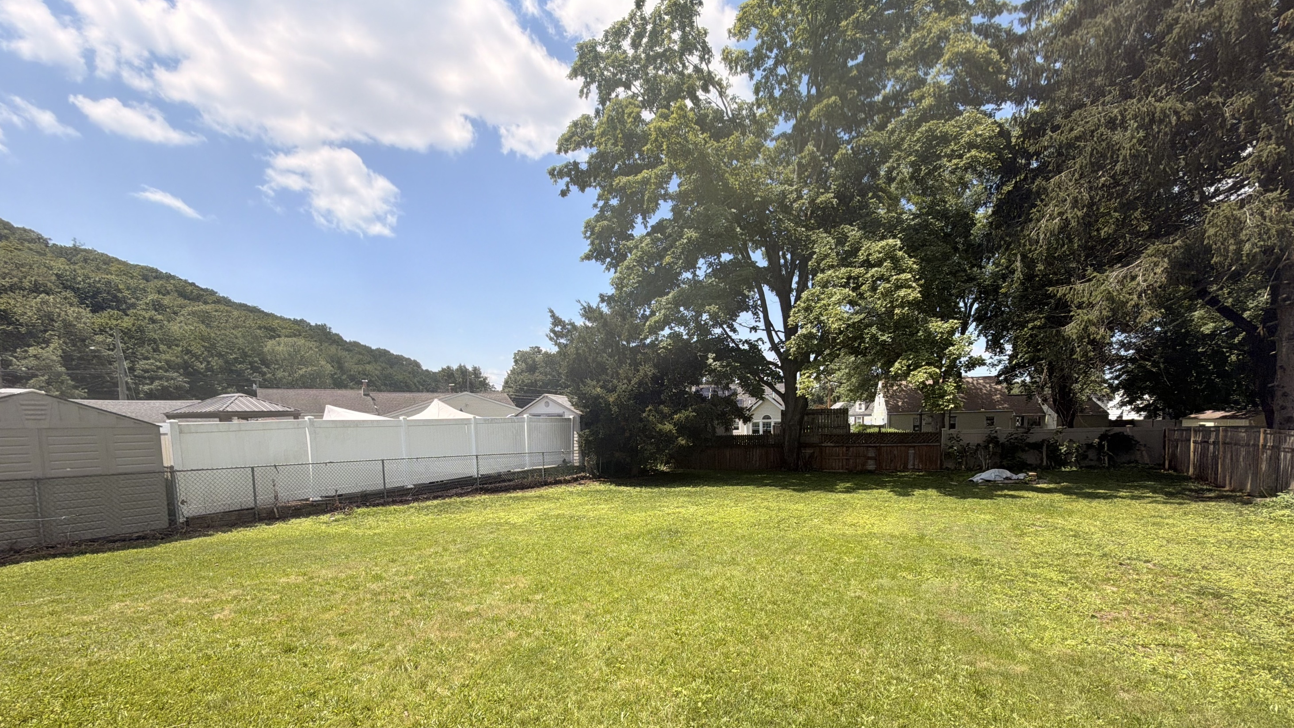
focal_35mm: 16
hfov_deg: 99.3
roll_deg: +1.4
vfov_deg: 65.6
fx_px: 549
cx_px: 672
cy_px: 475
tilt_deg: -6.6
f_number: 2.2
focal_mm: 2.22
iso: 32
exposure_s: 1/770
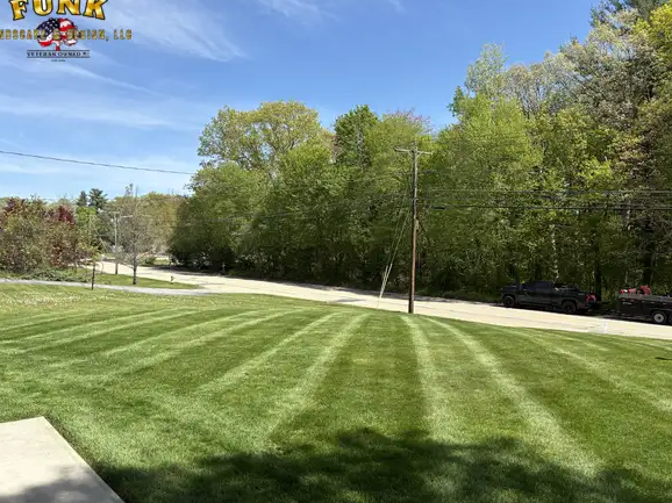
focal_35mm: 27
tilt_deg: -0.8
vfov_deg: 51.3
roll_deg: -0.7
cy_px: 245
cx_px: 324
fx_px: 524
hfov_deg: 65.3
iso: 50
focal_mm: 5.96
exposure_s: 1/2283
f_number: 1.6
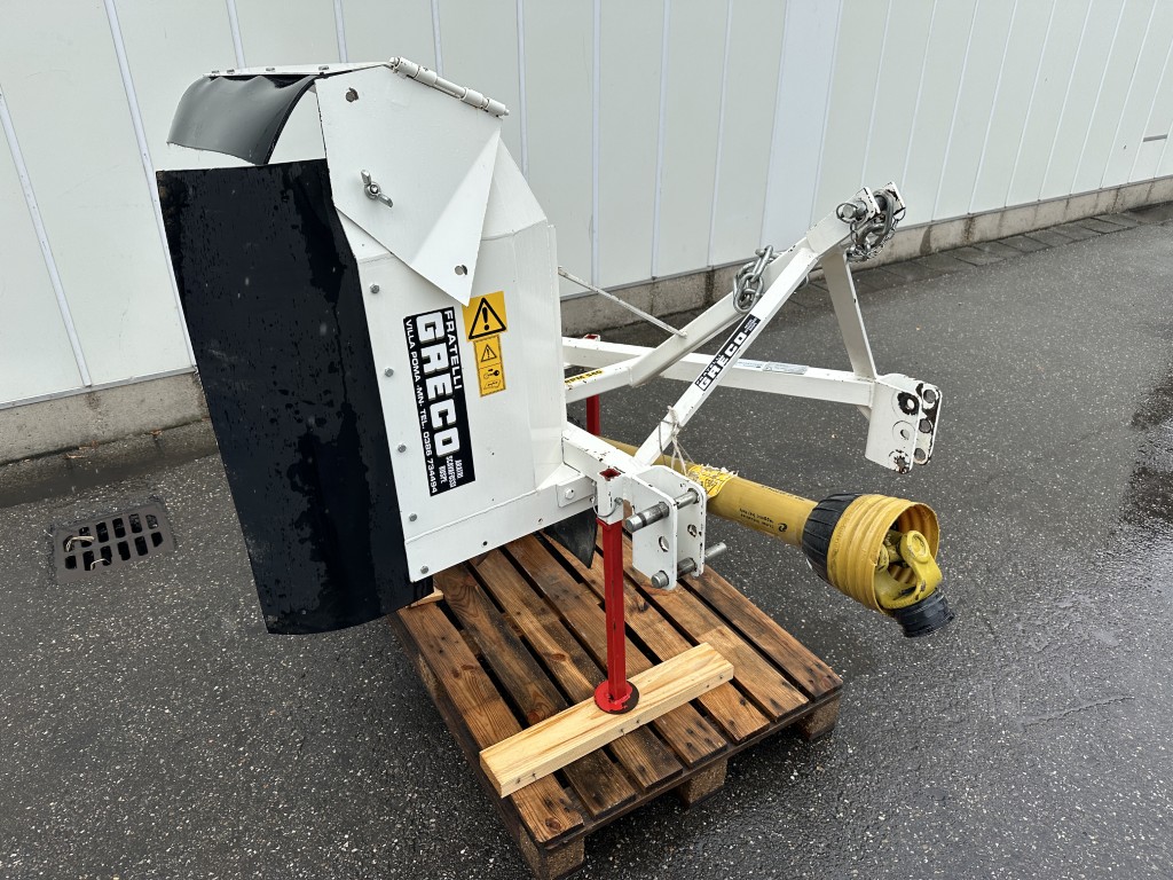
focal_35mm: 24
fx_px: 813
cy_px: 440
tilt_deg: -28.3
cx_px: 586
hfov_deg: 71.6
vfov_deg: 56.8
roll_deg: -0.7
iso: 80
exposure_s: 1/1157
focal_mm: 6.86
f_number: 1.78
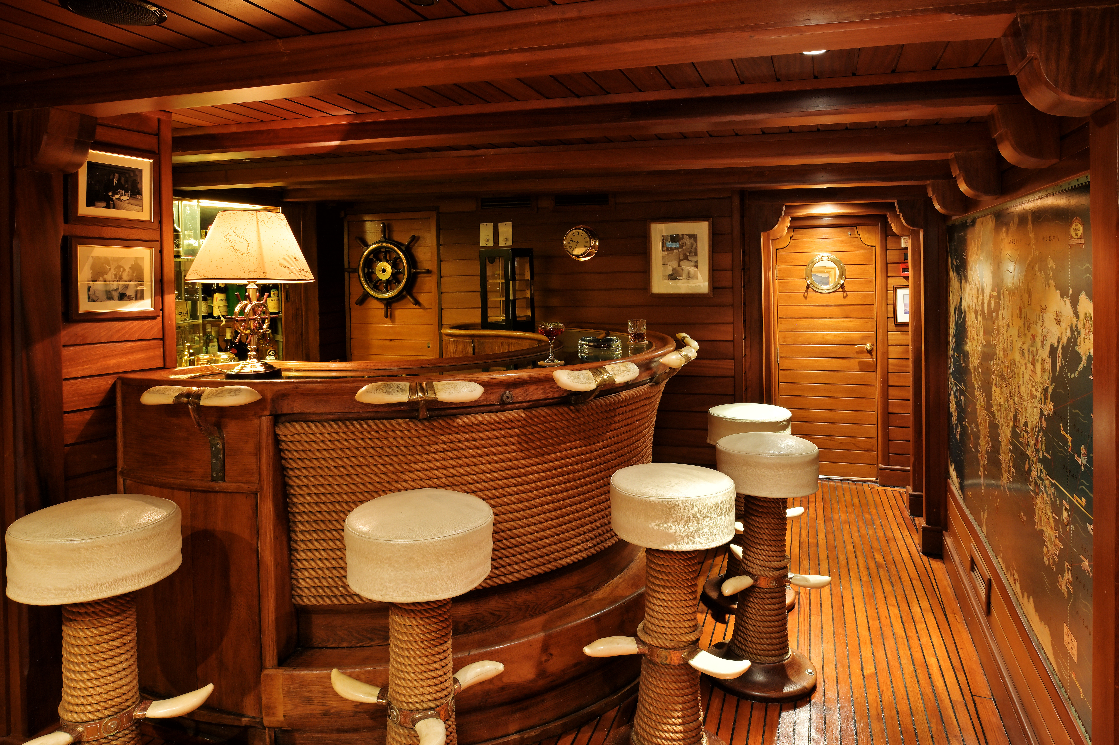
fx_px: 745
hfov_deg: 73.8
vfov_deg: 53.1
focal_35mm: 24
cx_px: 560
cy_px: 372
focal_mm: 24
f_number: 16
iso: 100
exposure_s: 10
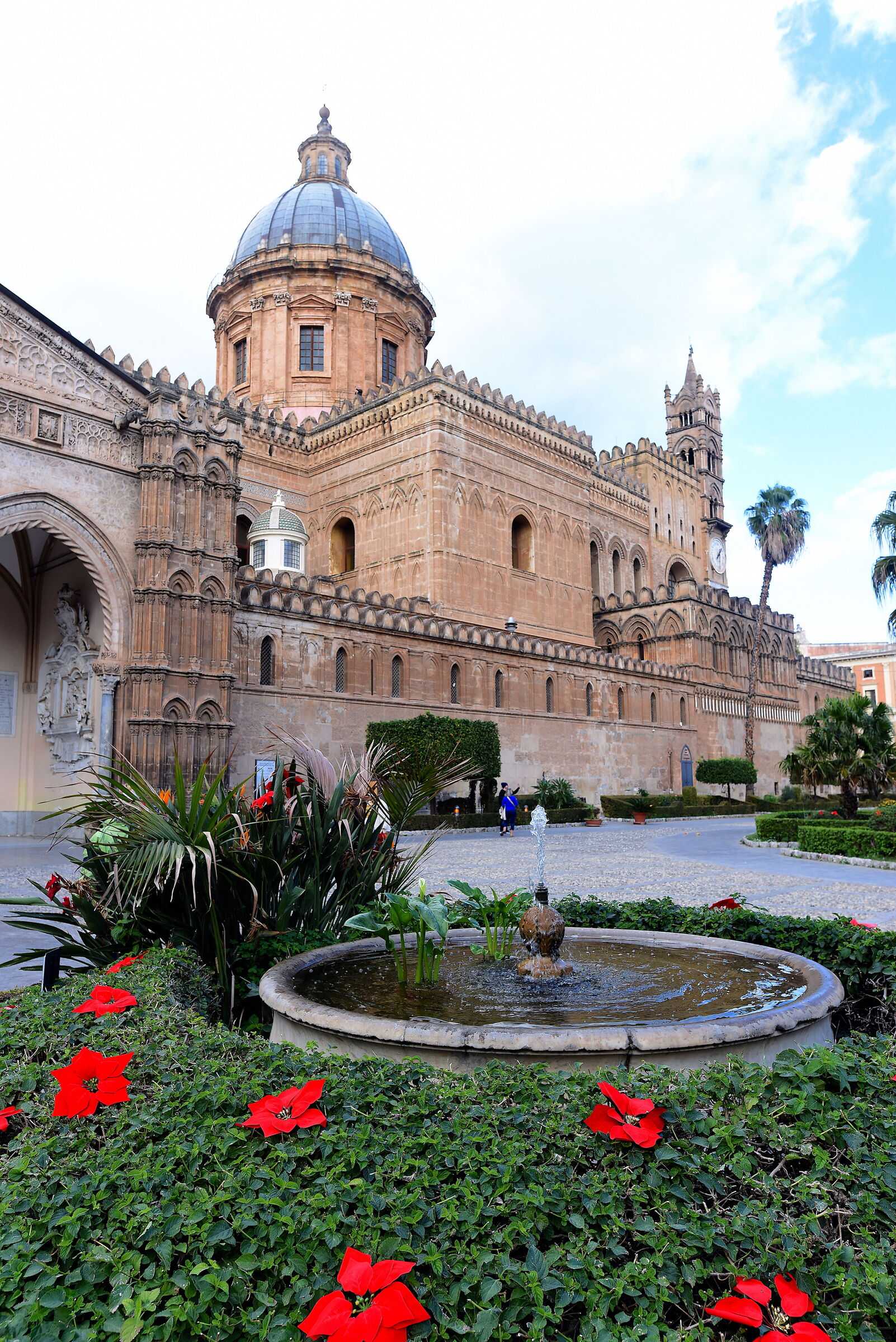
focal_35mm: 24
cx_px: 448
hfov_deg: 53.2
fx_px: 895
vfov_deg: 73.7
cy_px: 671
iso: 500
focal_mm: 24
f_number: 8
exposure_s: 1/250
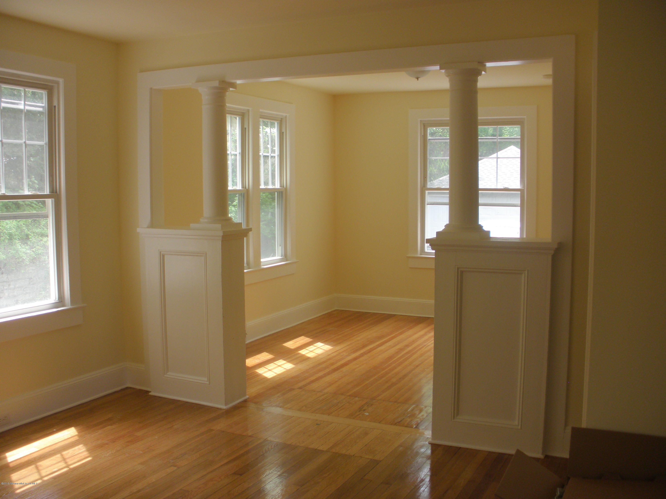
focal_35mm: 36
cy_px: 250
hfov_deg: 51.4
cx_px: 333
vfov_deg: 39.7
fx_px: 693
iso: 64
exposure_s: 1/60
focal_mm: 6.3
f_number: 3.5
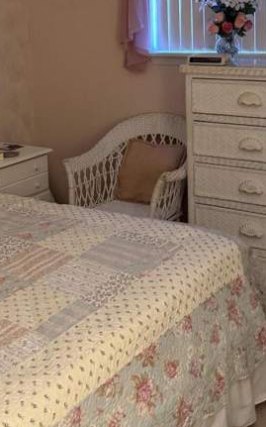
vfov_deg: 31.8
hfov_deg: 20.4
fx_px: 731
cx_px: 49
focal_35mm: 63
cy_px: 98
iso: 640
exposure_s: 1/60
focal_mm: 6.76
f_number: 1.78
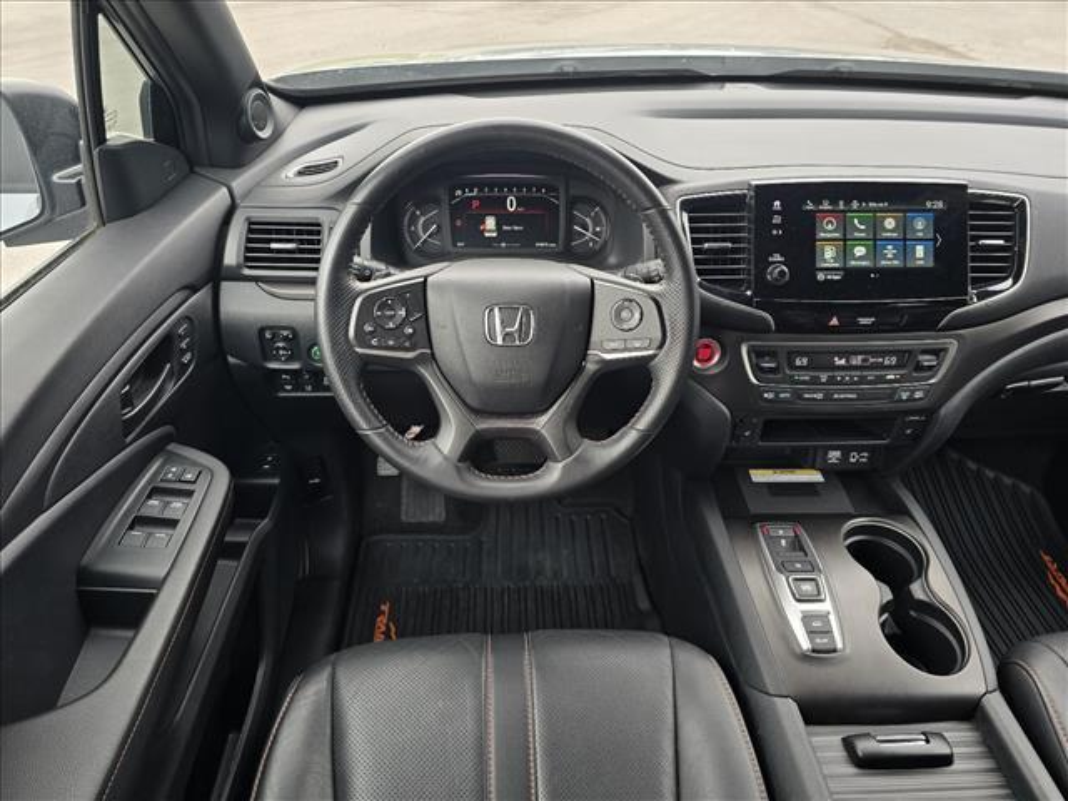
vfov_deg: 58.9
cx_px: 534
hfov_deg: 73.9
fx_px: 710
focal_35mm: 23
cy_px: 400
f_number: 1.7
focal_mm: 6.3
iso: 50
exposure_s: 1/182
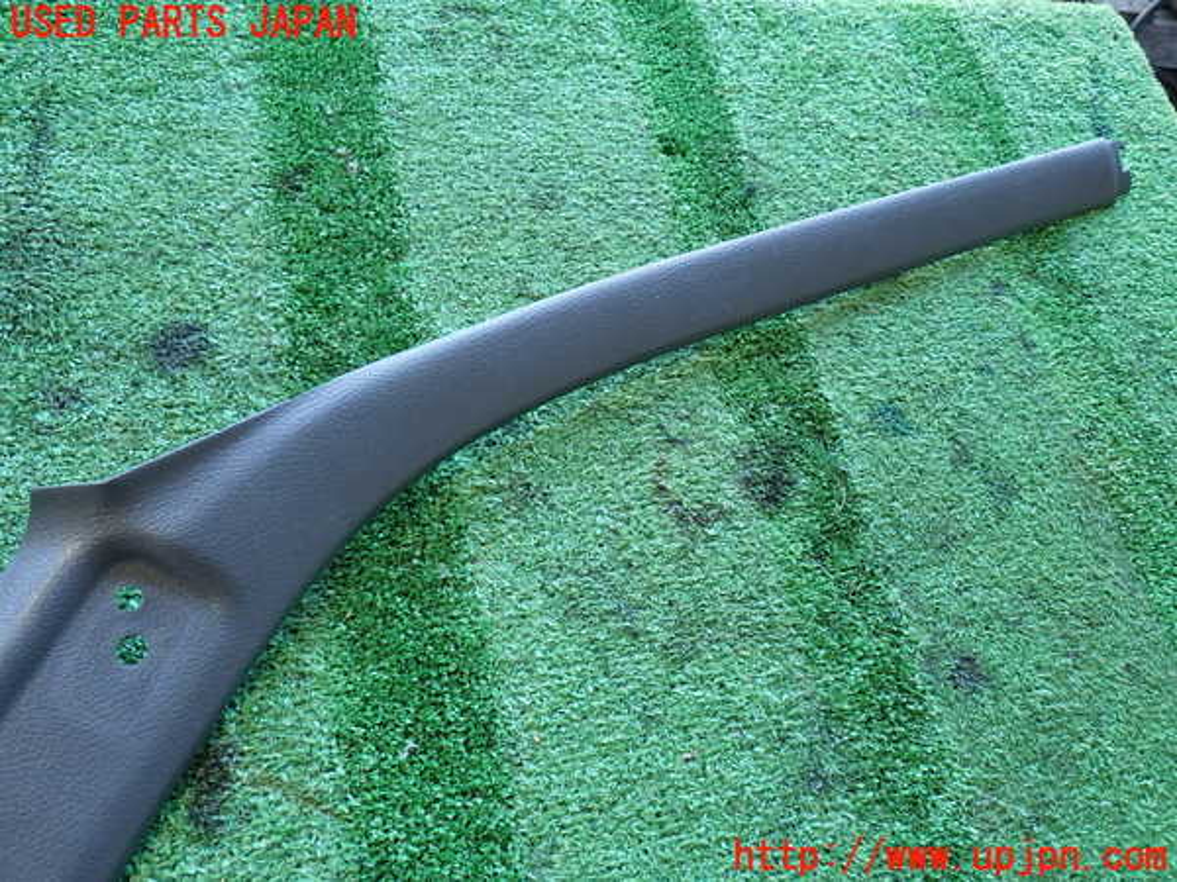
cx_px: 588
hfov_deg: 60.0
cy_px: 441
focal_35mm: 30
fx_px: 1020
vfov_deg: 46.8
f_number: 2.3
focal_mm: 5.4
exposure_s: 1/40
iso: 200
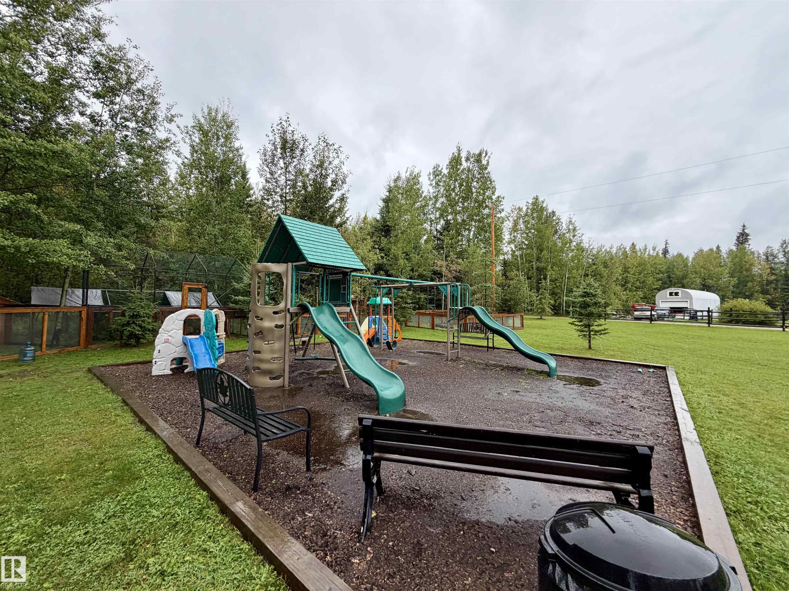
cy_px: 296
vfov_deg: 85.7
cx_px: 394
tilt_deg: +5.9
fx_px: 319
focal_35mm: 14
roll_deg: -1.0
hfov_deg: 102.1
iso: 50
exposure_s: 1/502
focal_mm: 2.22
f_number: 2.2
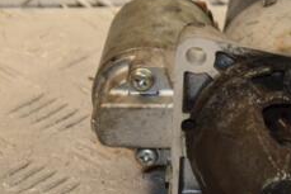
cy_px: 118
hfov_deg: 6.5
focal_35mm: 314
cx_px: 360
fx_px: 2540
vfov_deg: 4.4
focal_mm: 80
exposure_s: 1/200
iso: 800
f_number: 5.6
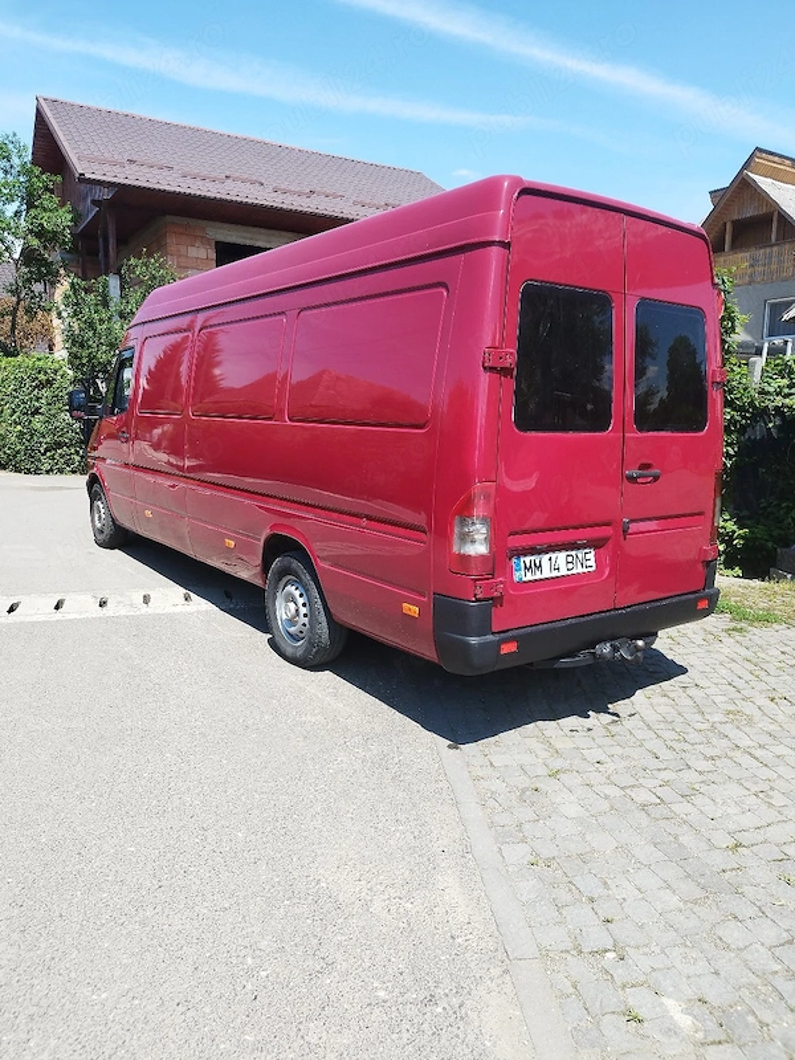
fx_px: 735
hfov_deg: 56.8
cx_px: 398
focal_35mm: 24
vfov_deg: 71.6
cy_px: 530
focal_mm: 5.89
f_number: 1.89
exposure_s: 1/417
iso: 50
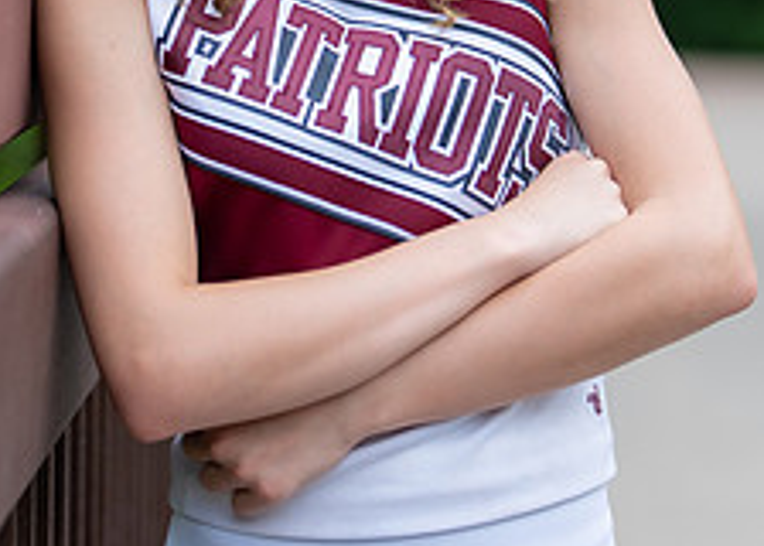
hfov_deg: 11.4
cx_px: 427
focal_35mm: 177
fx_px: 3841
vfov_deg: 8.1
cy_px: -69
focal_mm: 50
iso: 100
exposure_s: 1/400
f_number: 1.2
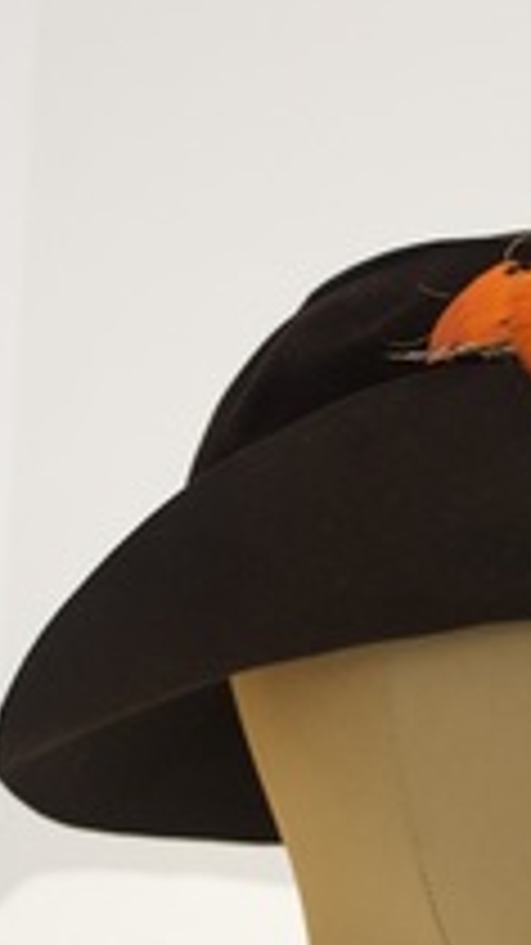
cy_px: 698
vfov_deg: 21.0
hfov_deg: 11.9
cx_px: 482
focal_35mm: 101
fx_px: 2530
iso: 1600
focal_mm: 30
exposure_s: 1/100
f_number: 4.5
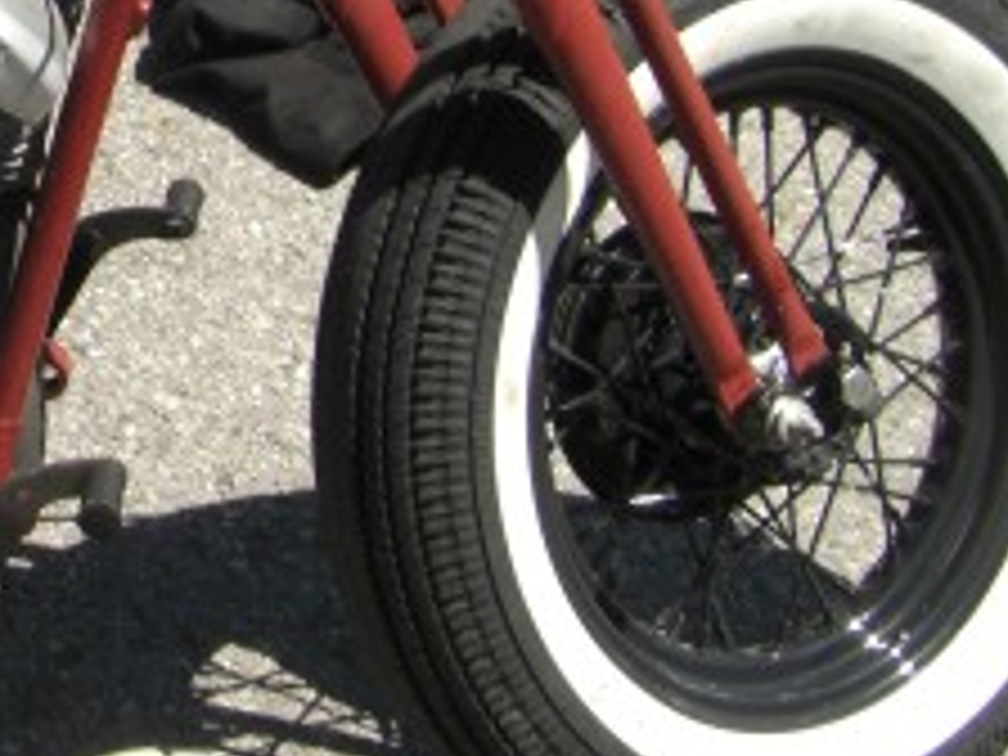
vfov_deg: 12.2
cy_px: -160
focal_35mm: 119
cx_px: -338
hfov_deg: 15.7
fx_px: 3465
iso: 64
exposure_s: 1/250
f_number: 4.6
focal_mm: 6.3
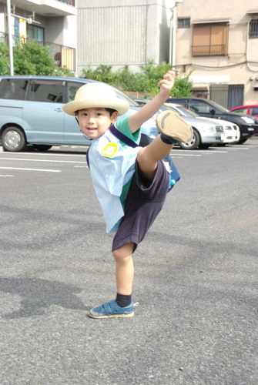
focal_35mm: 72
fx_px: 771
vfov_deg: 28.0
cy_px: 192
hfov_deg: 19.0
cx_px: 129
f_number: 9.5
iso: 1600
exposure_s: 1/750
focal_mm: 48
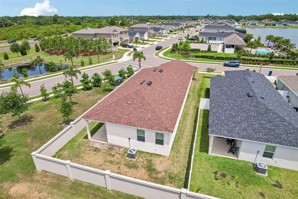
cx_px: 149
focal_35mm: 22
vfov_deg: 57.2
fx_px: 182
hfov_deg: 78.6
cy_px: 100
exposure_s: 1/350
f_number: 2.8
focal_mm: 8.4
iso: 100
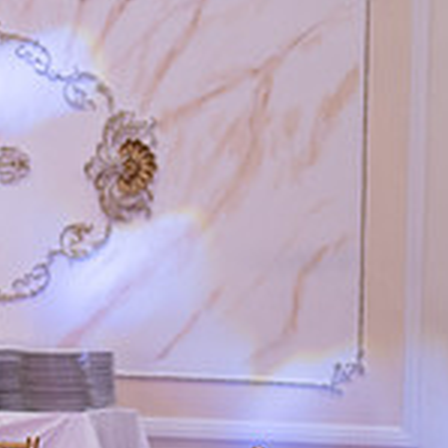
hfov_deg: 5.4
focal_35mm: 322
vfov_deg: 5.4
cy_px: 289
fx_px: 4715
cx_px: -140
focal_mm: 70
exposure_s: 1/80
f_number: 2.8
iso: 400
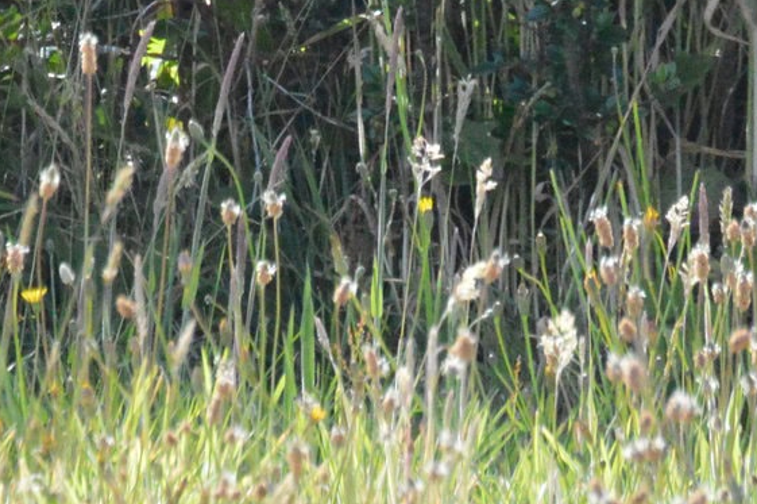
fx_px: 26603
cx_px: -565
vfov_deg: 1.1
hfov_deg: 1.6
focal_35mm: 1266
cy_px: -572
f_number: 10
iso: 3200
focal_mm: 185
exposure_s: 1/1600
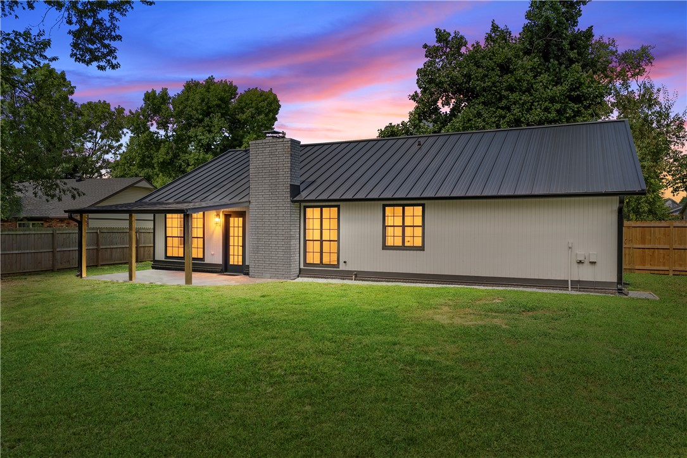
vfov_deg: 49.6
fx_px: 496
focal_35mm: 26
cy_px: 229
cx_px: 344
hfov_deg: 69.4
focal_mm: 26
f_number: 8
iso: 160
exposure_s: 1/320
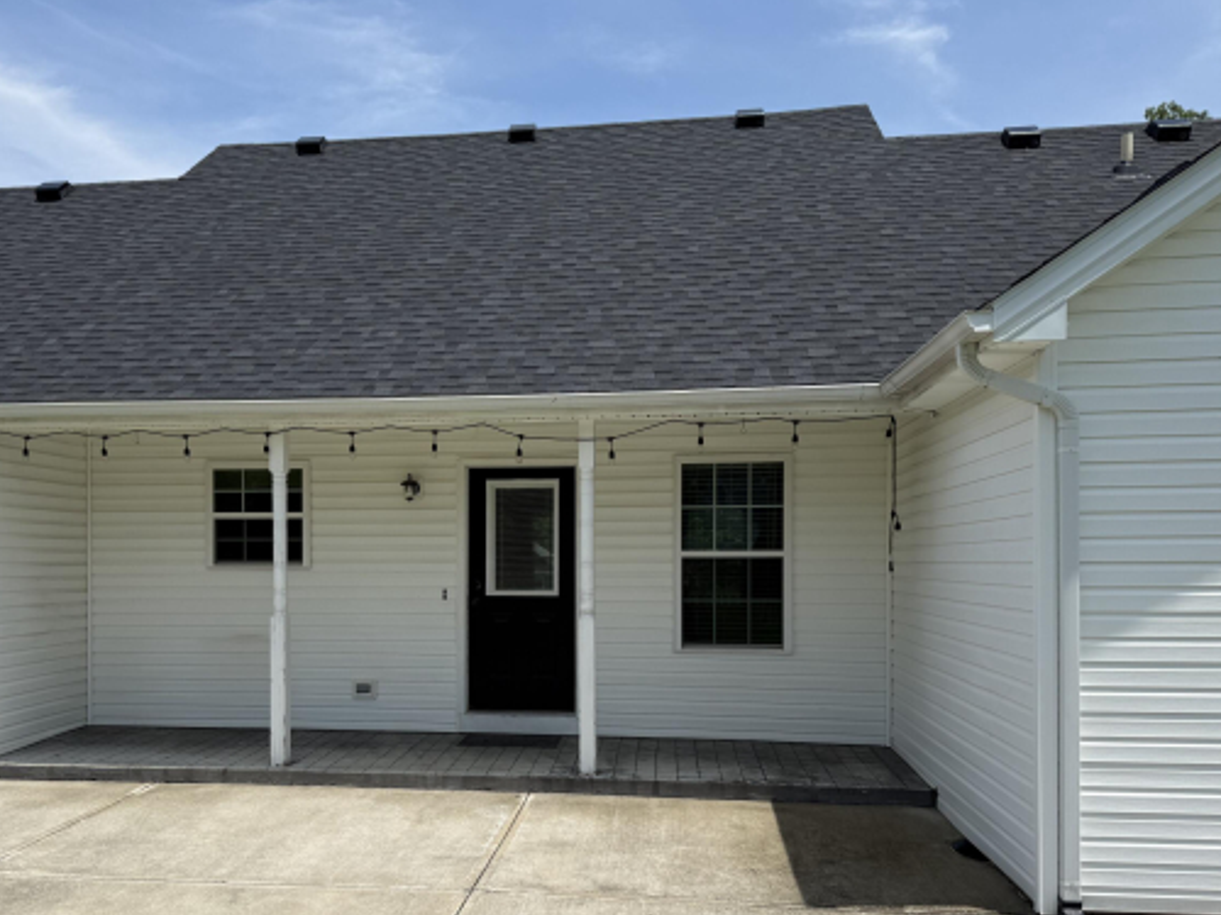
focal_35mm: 32
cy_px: 576
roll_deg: -0.3
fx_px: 1129
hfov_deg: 56.4
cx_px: 487
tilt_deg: -0.4
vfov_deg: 43.8
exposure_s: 1/6711
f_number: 1.78
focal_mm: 6.76
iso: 80
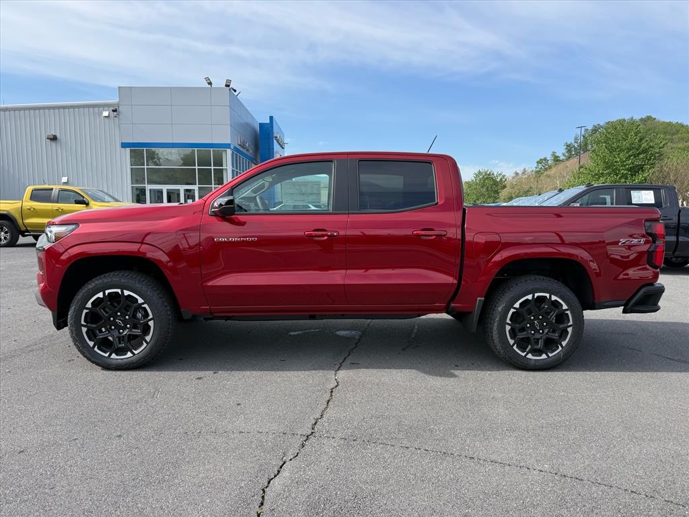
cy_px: 258
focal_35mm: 24
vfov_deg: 56.8
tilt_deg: -5.1
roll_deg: -0.8
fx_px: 478
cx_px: 344
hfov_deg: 71.6
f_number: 1.78
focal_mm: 6.76
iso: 80
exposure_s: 1/2445
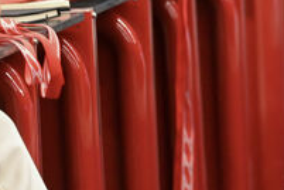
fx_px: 6610
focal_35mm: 838
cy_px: -160
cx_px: -63
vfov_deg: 1.6
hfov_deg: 2.5
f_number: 6.3
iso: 5000
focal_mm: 200
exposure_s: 1/125
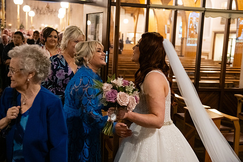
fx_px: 324
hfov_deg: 41.1
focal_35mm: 48
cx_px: 122
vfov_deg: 28.1
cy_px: 81
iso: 2500
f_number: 3.5
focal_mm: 48
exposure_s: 1/160
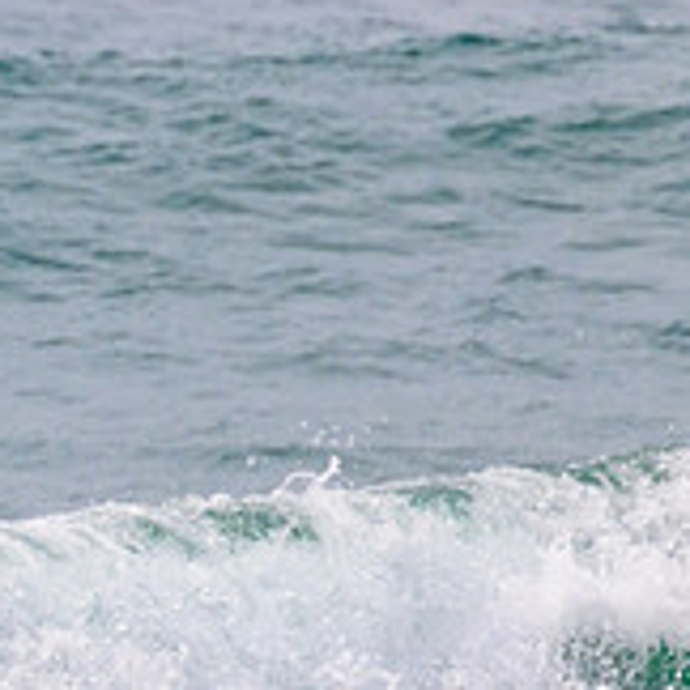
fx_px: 68895
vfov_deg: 0.6
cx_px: -348
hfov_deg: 0.6
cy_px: 488
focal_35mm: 3055
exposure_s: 1/2000
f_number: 11
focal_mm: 800
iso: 900
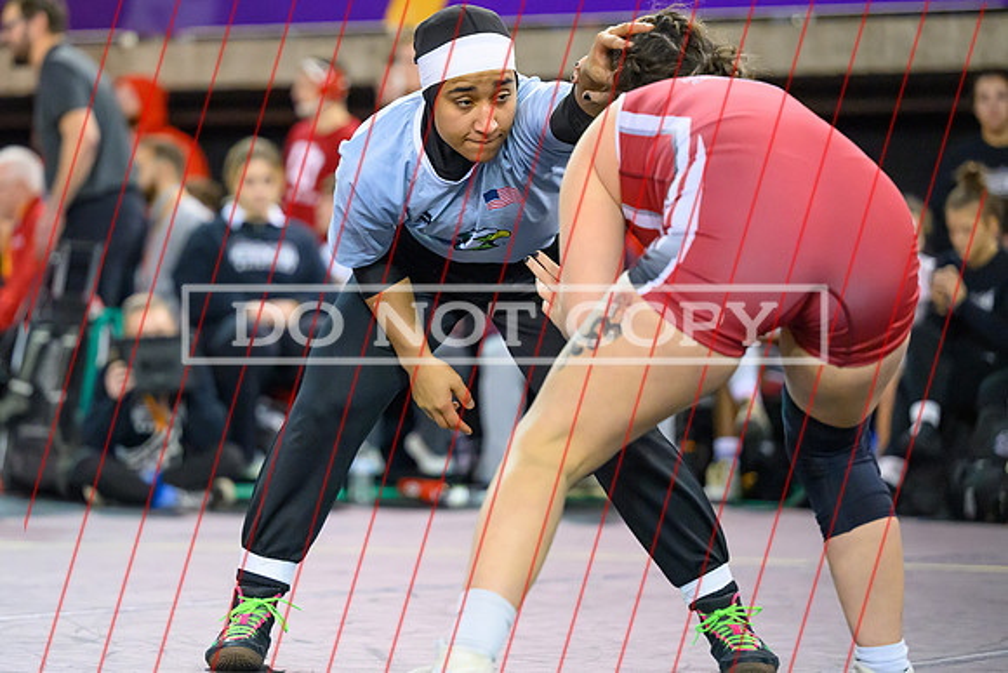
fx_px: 4137
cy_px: 303
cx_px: 388
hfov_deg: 13.9
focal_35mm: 148
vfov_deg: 9.3
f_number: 2.8
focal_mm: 120
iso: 7200
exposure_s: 1/800
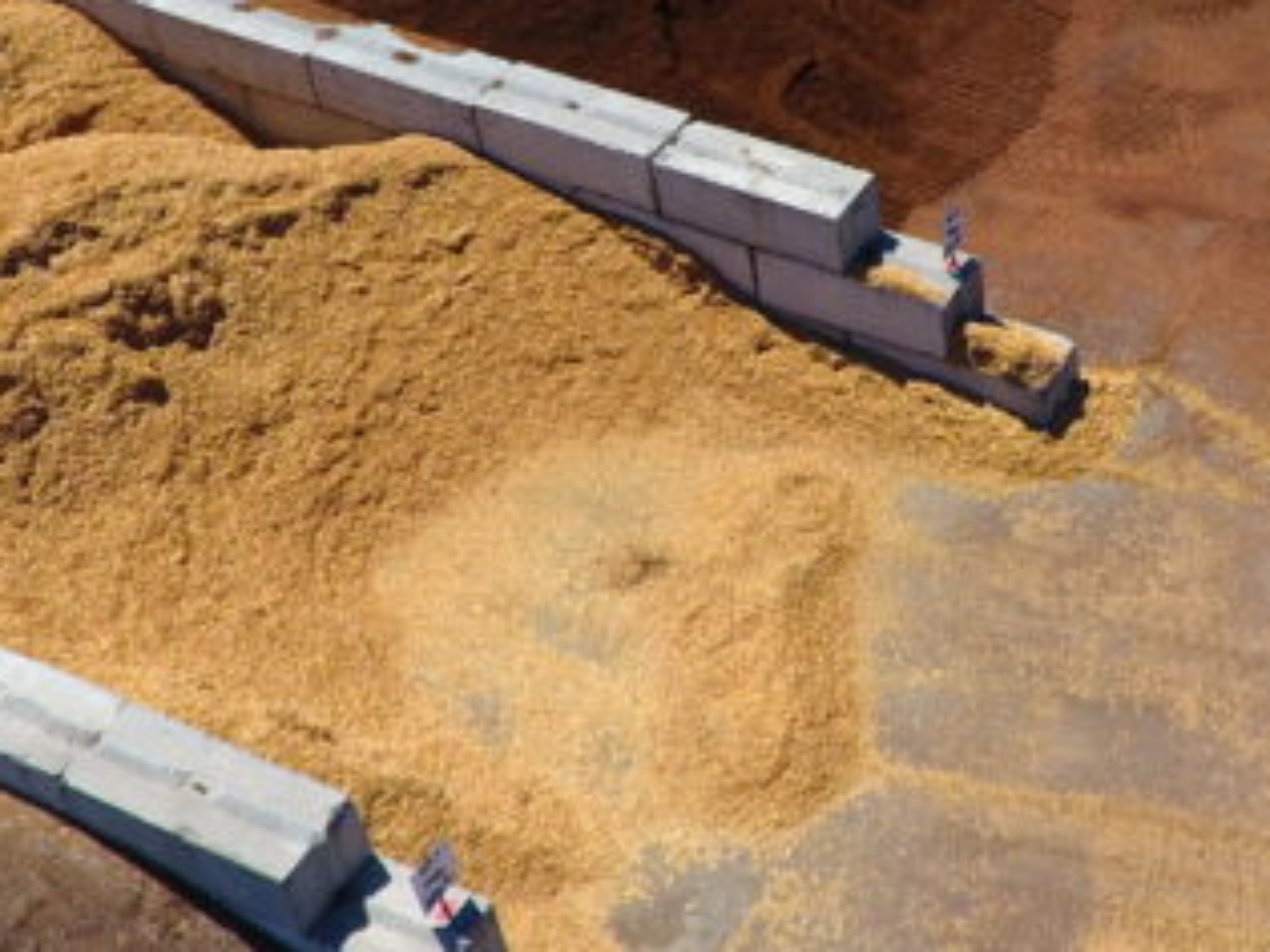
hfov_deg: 26.9
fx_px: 2384
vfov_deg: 20.4
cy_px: -335
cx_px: 1459
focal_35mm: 65
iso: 100
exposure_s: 1/950
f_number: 2.8
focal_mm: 3.61
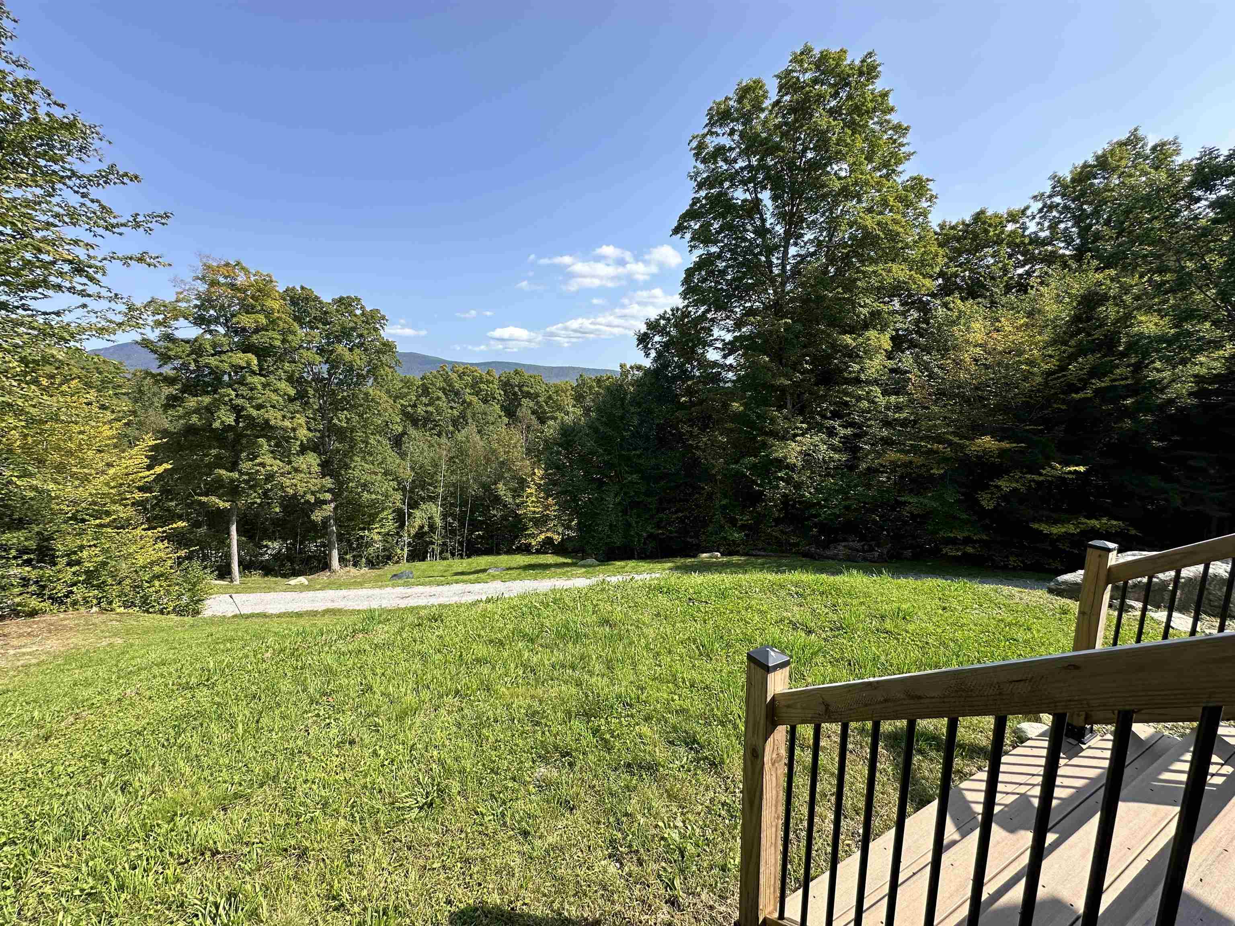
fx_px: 499
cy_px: 463
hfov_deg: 102.1
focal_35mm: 14
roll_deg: -0.2
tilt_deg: -7.7
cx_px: 618
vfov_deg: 85.7
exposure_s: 1/739
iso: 40
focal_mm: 2.22
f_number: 2.2
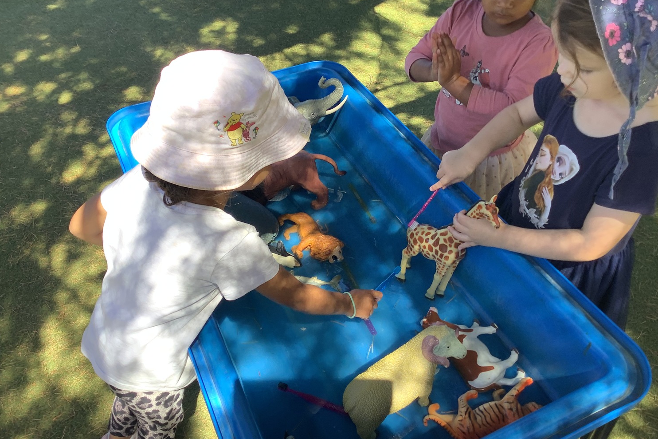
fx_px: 603
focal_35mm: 33
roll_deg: +0.5
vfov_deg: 39.9
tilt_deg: -42.2
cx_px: 326
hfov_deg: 57.2
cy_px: 205
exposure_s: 1/100
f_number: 2.4
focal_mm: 3.3
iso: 25
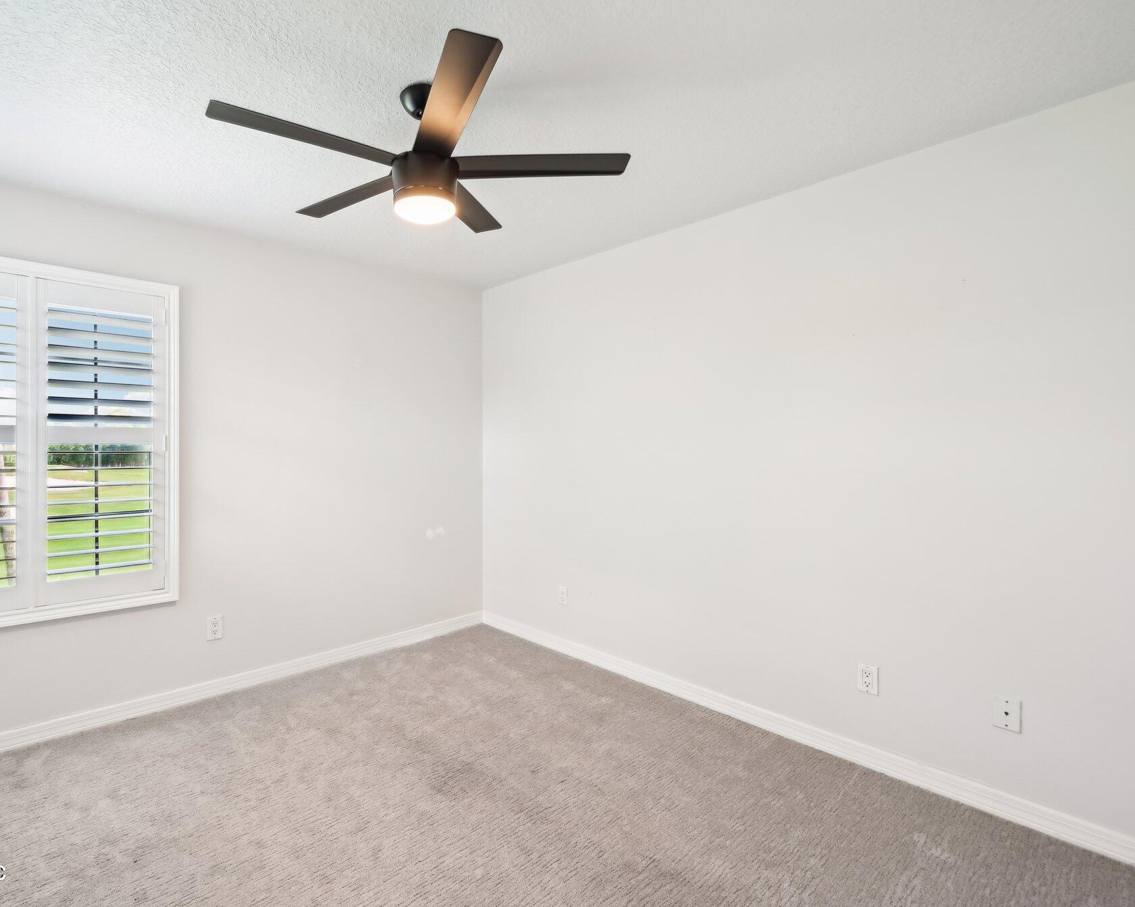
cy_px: 453
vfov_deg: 80.4
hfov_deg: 92.0
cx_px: 459
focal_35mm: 16
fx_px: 537
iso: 400
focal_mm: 14
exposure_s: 1/10
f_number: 8
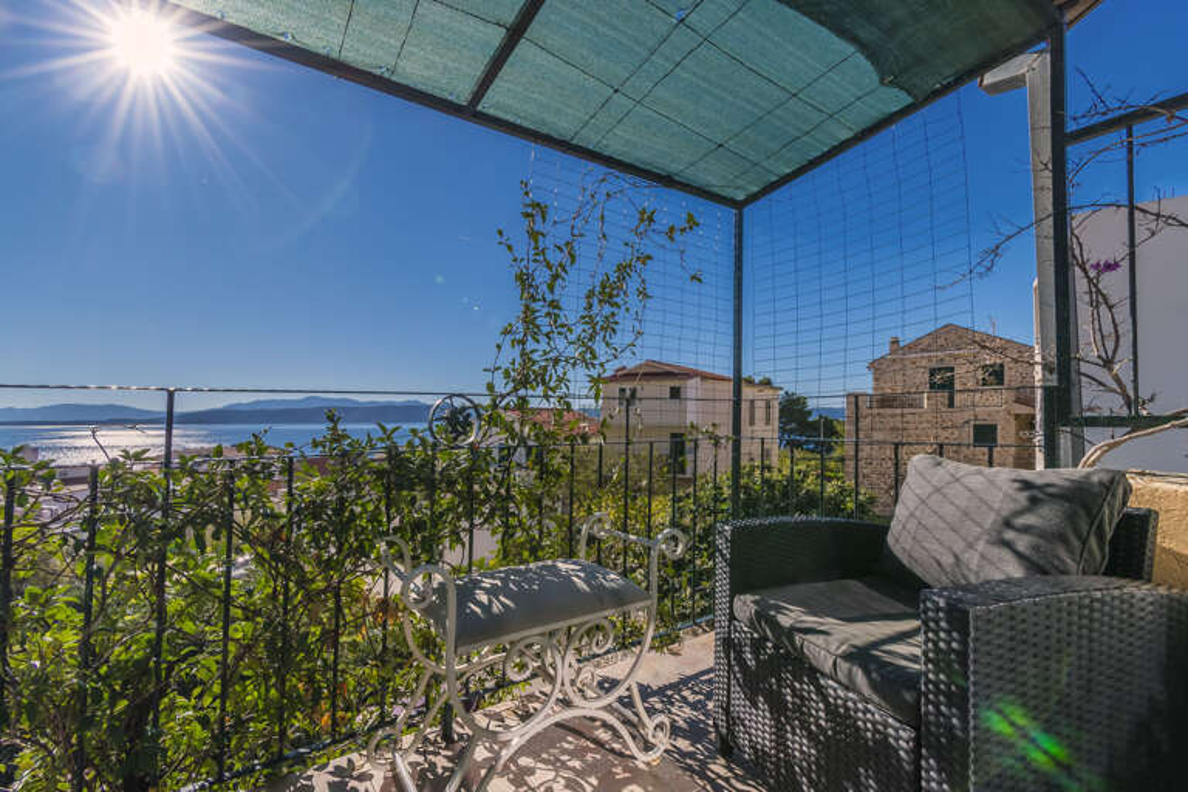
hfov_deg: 100.4
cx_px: 594
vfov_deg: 77.3
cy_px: 396
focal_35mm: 15
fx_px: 495
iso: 160
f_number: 13
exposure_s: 1/320
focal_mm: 10
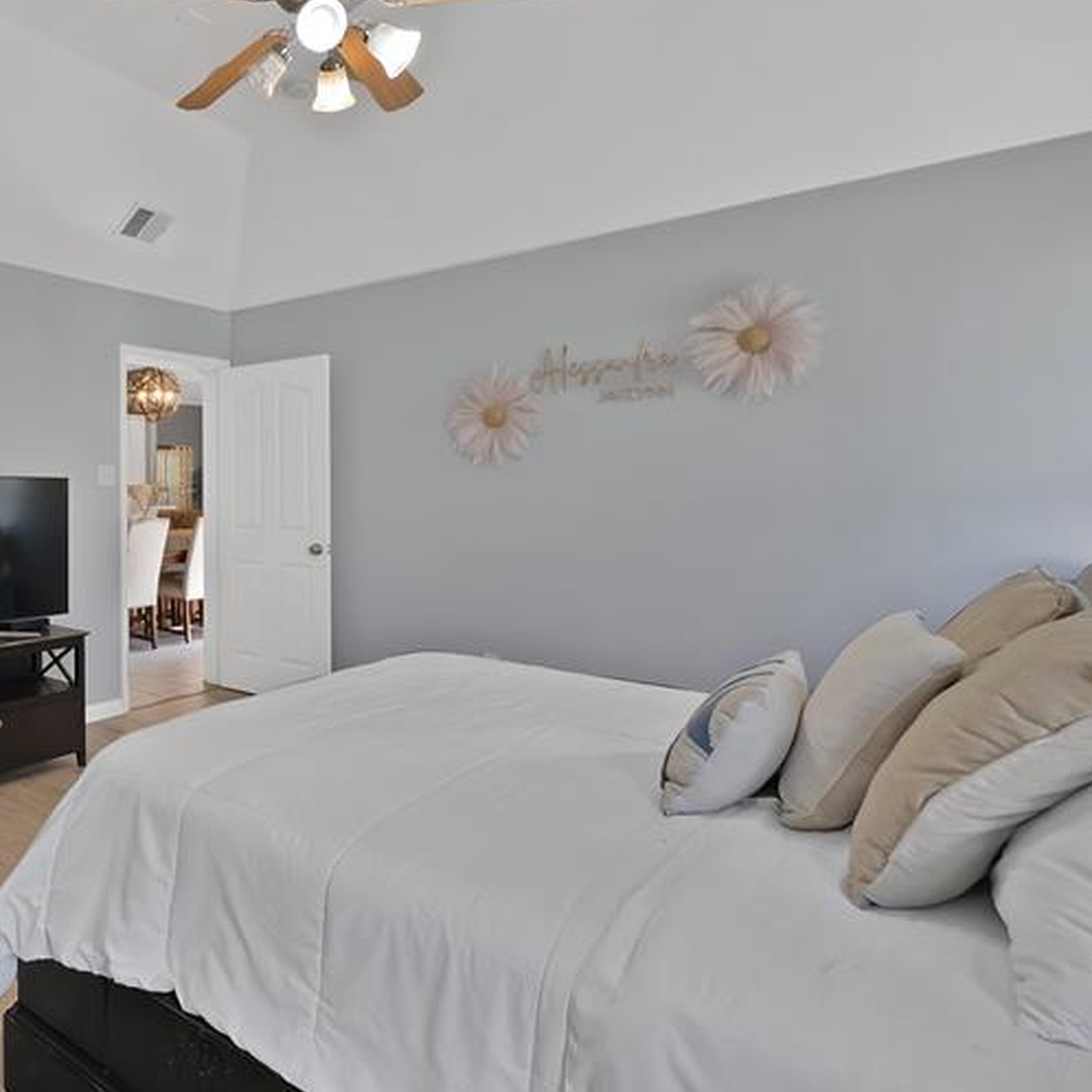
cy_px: 478
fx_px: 749
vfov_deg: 71.9
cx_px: 158
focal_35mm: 21
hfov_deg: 63.2
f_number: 9
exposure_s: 1/2.5
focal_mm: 12
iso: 640
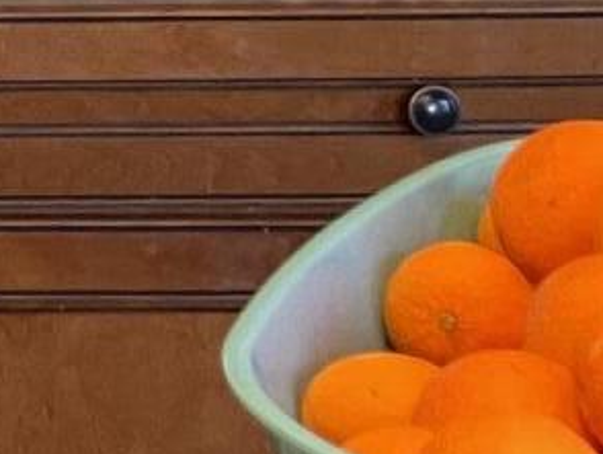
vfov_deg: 8.1
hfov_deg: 9.3
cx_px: -1179
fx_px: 2964
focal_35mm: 170
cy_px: -608
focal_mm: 5.1
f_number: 1.6
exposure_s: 1/60
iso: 200
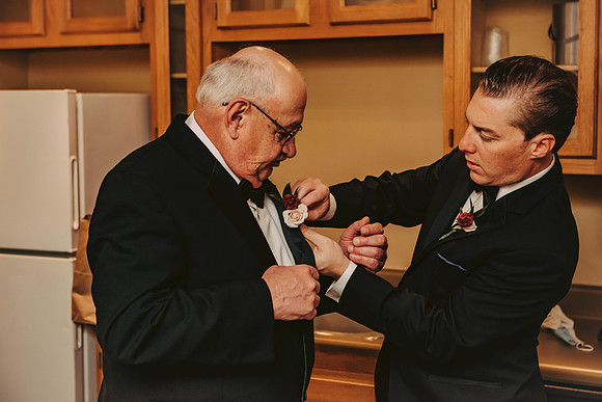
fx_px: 1171
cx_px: 301
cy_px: 201
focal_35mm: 70
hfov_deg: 28.8
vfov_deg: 19.5
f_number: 4
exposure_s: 1/250
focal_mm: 70
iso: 800
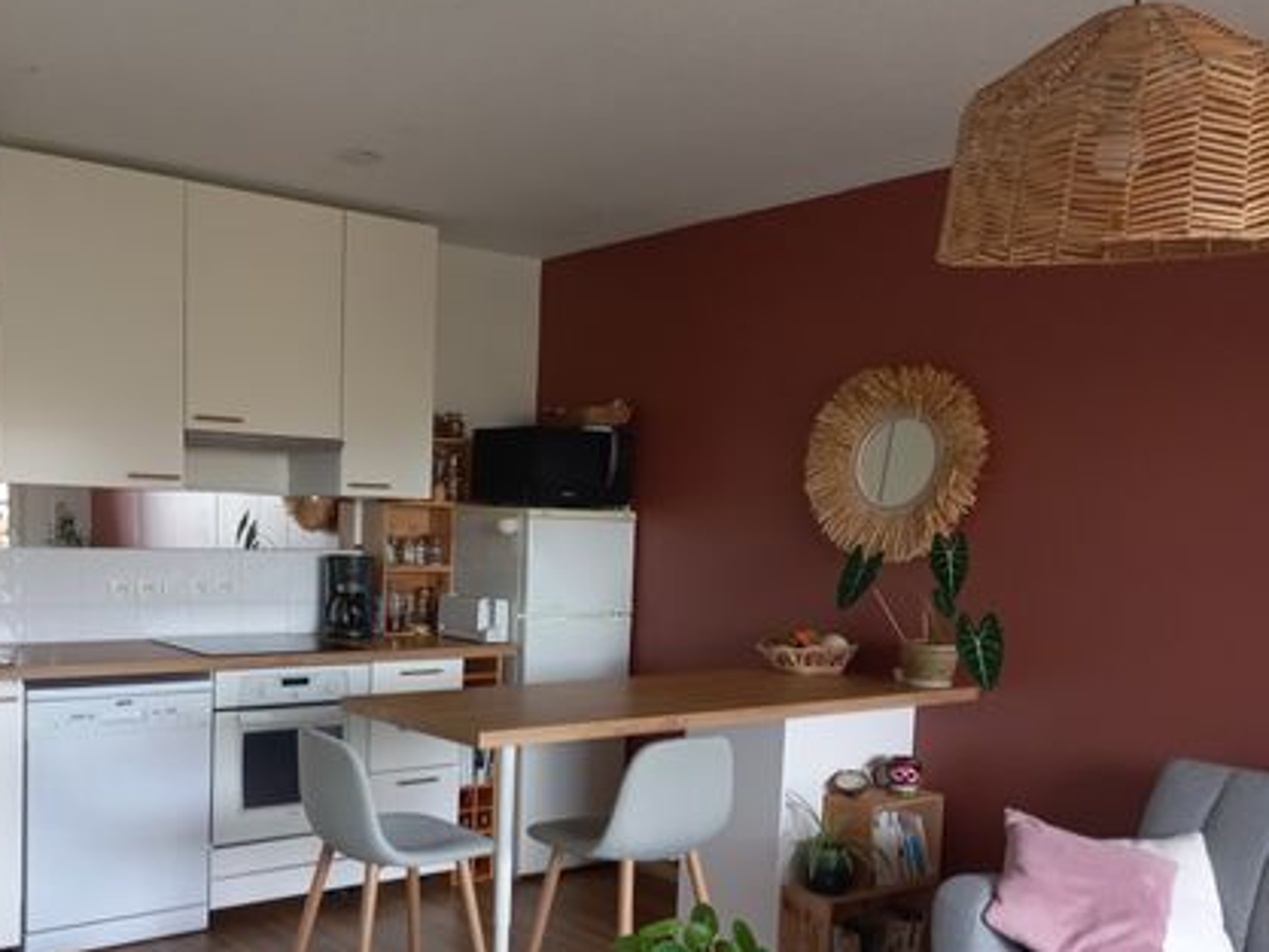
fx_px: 1320
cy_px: 645
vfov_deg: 39.2
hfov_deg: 50.5
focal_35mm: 36
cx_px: 432
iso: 125
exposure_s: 1/50
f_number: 1.8
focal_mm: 4.6
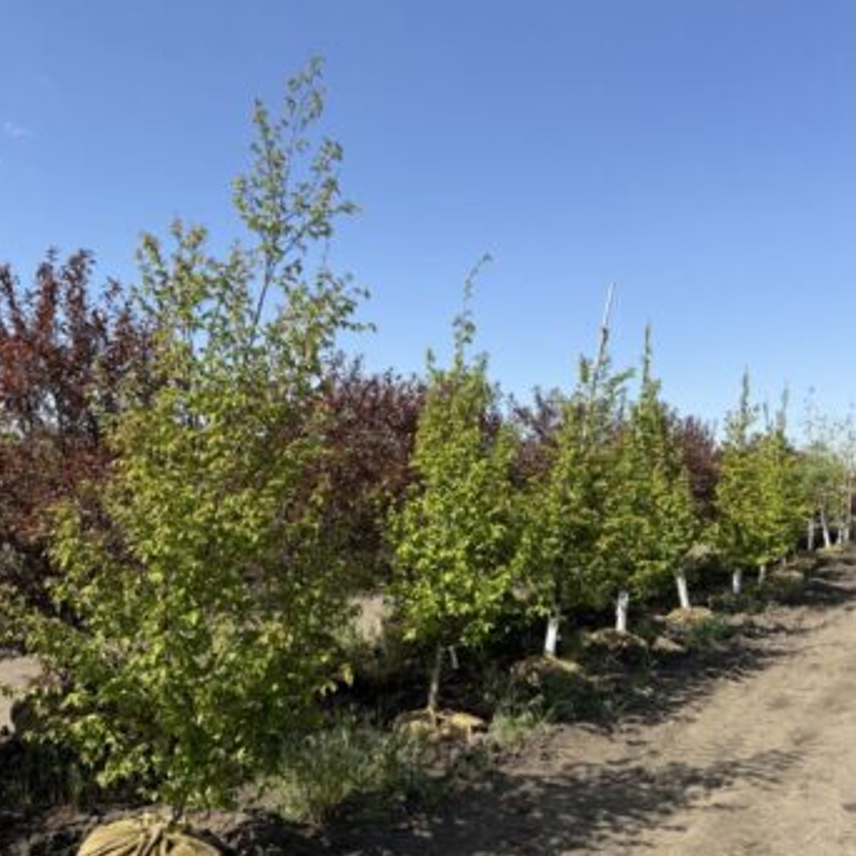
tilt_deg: +5.8
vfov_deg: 55.5
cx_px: 420
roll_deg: +0.3
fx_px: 811
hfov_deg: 55.6
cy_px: 467
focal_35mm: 29
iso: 80
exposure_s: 1/3279
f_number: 1.78
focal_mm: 6.76
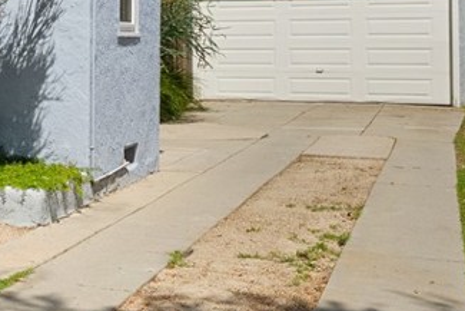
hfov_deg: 20.9
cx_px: -196
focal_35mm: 85
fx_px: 1098
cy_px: 64
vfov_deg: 16.0
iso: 320
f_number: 9
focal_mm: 27
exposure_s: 1/800
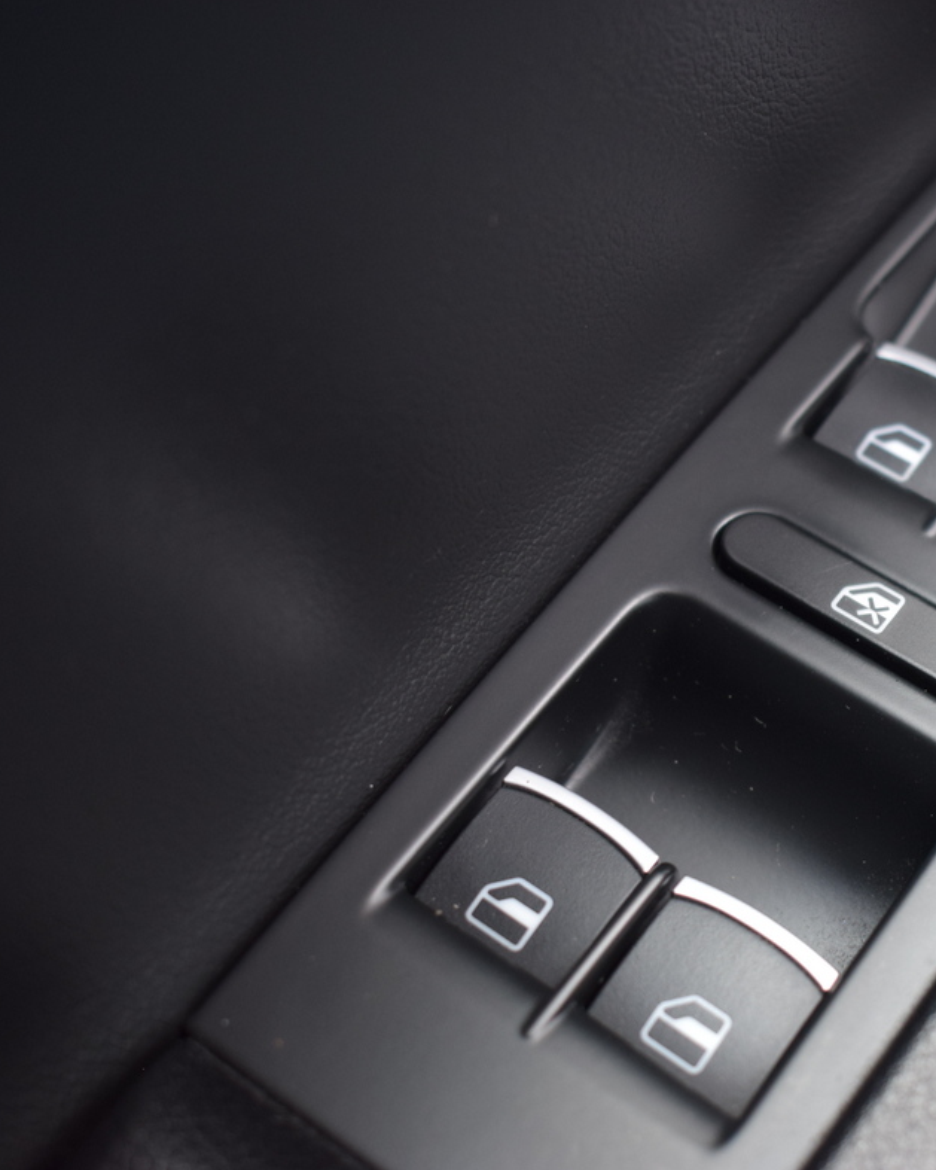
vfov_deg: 34.9
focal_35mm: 54
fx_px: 1860
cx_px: 823
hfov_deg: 27.3
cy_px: 579
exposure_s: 1/60
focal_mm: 25
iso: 500
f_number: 4
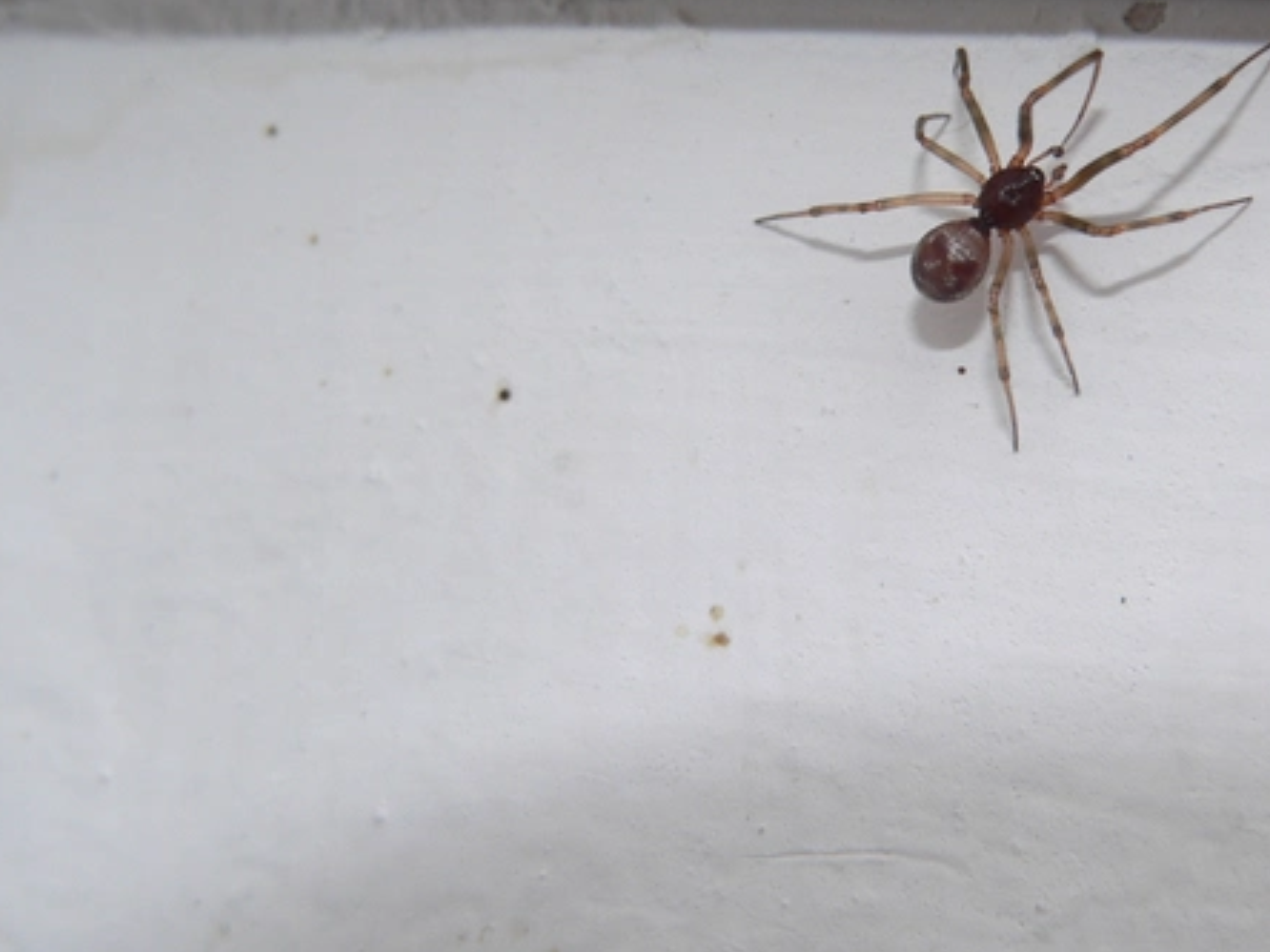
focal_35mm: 121
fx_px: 4439
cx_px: 804
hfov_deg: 16.3
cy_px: 360
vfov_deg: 12.2
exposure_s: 1/125
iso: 100
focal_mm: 13.9
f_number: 4
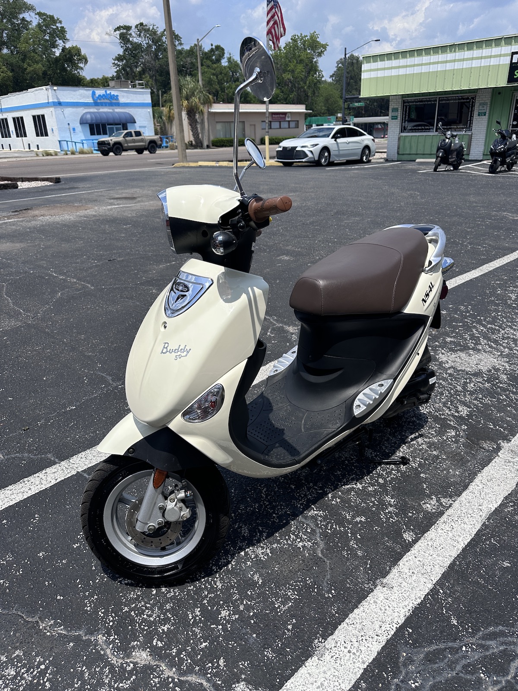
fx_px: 479
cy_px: 346
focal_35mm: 24
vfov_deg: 71.6
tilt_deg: -22.2
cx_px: 259
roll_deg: +1.0
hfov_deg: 56.8
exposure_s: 1/5848
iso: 80
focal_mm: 6.86
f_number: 1.78
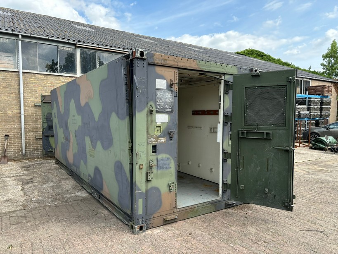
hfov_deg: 67.3
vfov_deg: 53.1
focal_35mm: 26
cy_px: 127
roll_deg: +0.0
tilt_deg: -3.4
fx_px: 254
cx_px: 169
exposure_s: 1/880
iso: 50
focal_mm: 5.96
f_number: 1.6
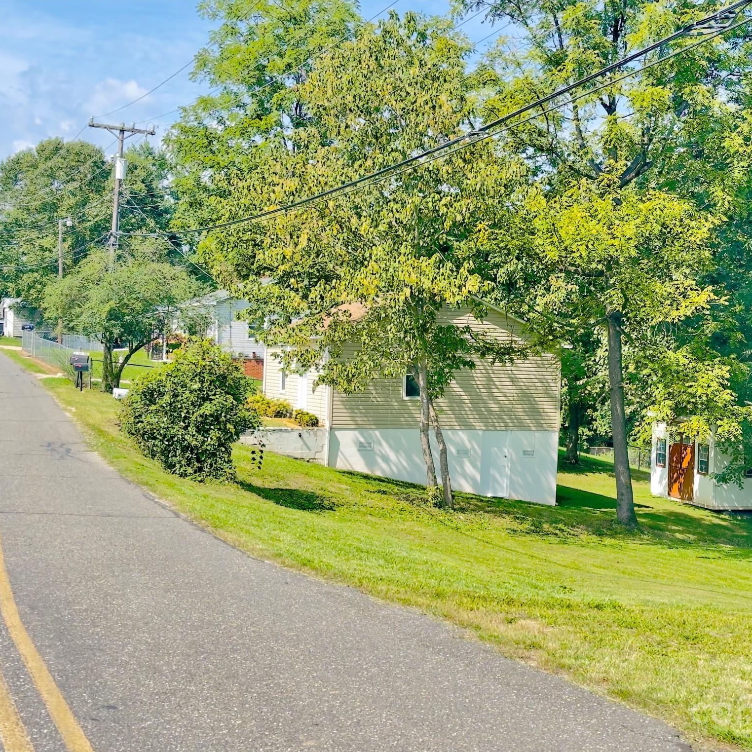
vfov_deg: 30.0
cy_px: 378
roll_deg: -1.1
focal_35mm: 57
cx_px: 464
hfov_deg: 29.9
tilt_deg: -1.3
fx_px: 1401
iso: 64
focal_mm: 6.86
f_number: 1.78
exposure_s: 1/549
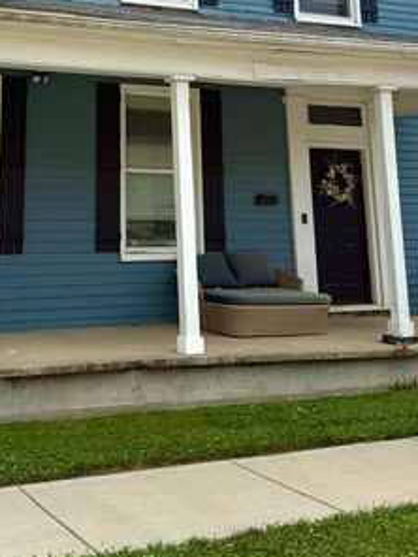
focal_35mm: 54
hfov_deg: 26.9
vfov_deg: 33.3
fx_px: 869
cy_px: 38
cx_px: 136
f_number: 1.78
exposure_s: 1/6711
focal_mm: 6.76
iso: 125
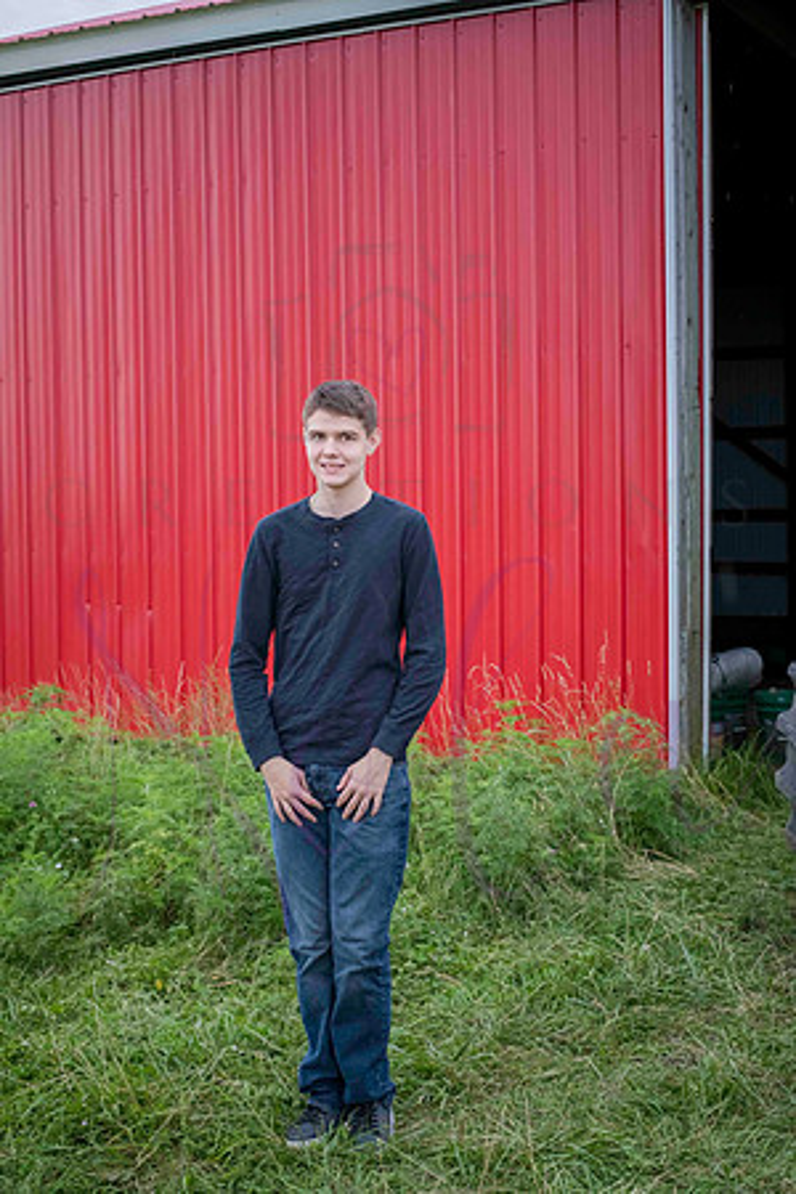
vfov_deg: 39.6
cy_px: 597
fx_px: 1658
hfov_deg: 27.0
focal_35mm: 50
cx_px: 398
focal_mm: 50
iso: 640
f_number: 5.6
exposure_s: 1/320
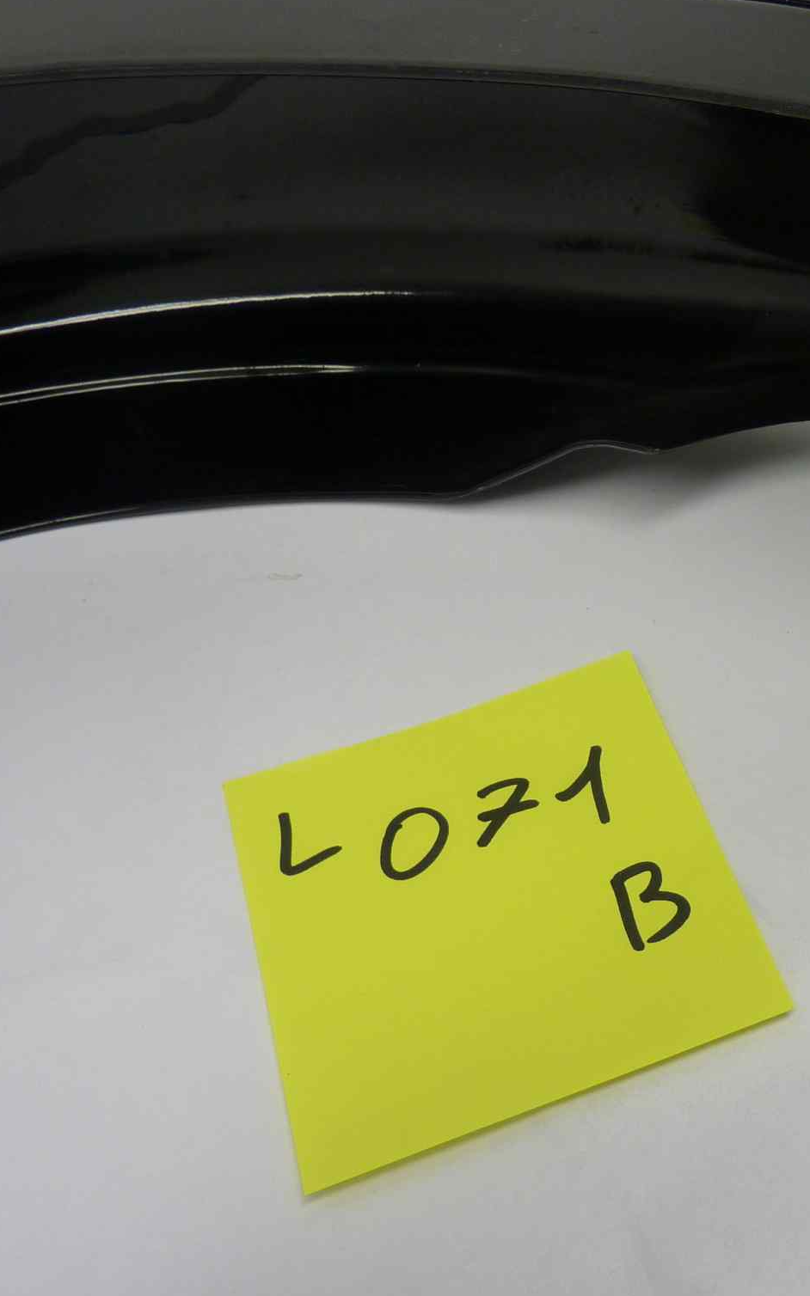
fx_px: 1272
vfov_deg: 54.0
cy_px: 654
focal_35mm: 36
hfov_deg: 33.7
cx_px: 710
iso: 125
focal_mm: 4.1
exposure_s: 1/30
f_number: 3.3
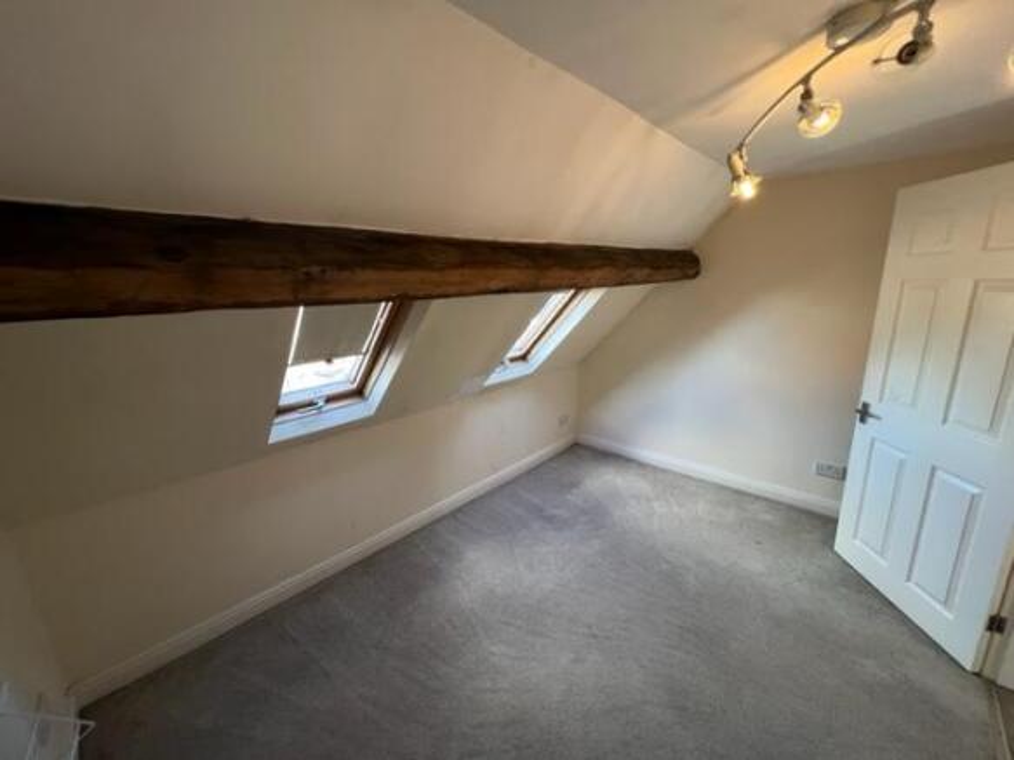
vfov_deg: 89.9
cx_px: 507
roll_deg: +2.5
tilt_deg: -11.8
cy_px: 380
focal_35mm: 13
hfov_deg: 106.2
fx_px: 381
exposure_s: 1/100
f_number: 1.8
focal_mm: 1.57
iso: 160
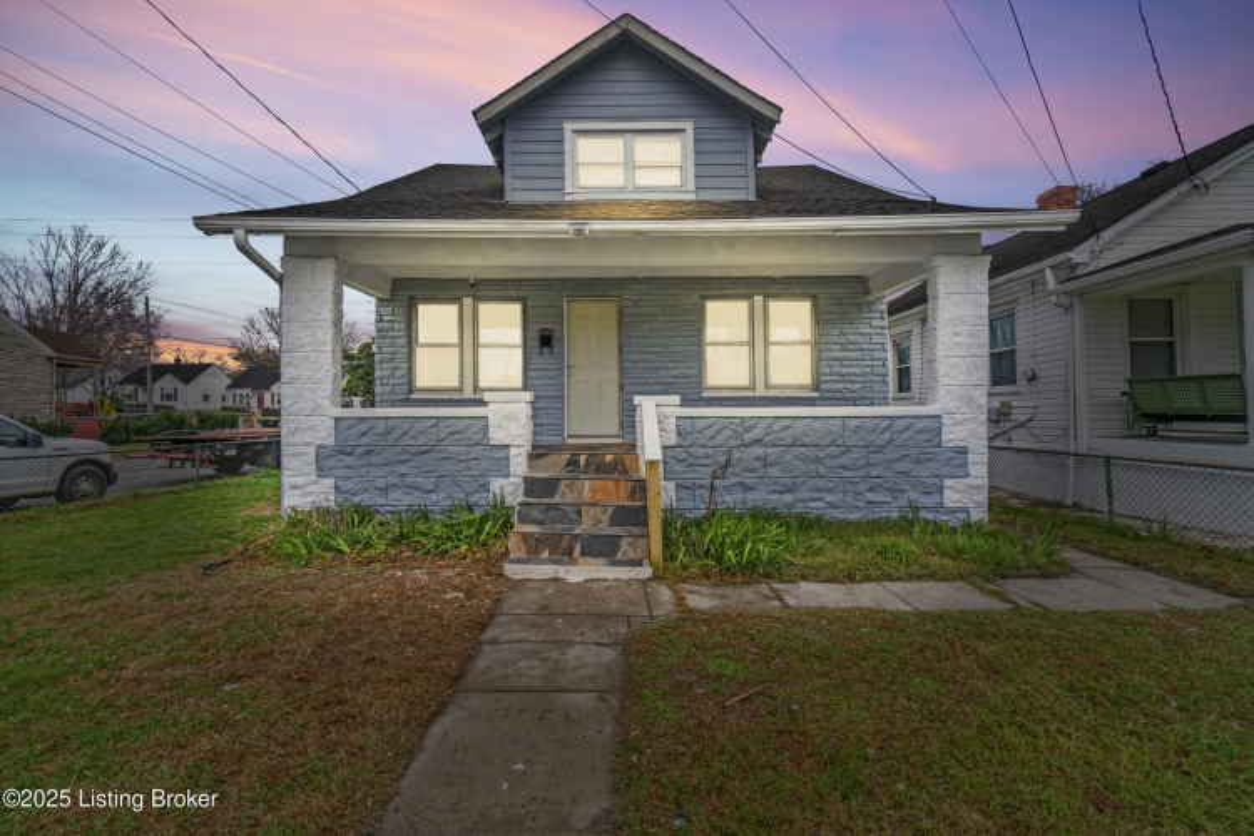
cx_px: 627
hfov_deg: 100.4
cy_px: 418
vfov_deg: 77.3
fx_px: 522
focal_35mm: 15
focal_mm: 10
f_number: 8
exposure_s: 1/25
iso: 400
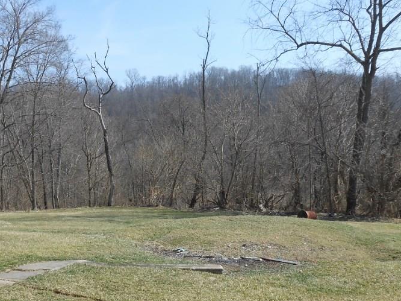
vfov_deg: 35.9
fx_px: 463
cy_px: 164
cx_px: 173
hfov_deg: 46.7
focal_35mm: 40
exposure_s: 1/640
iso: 80
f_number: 3.5
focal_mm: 4.6
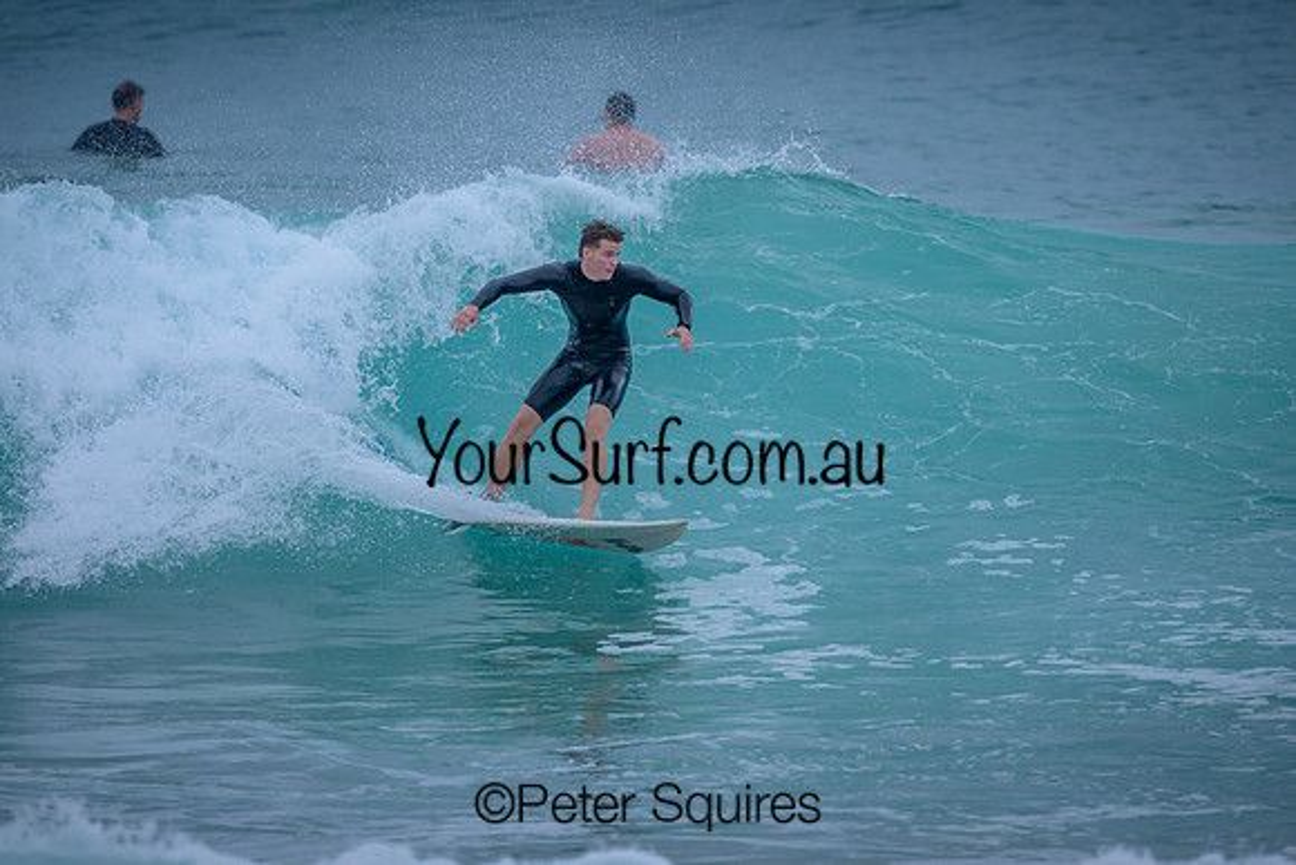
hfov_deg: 2.1
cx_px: 618
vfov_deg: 1.4
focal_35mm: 1001
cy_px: 366
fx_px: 36035
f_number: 6.3
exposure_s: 1/2000
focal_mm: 800
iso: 1100
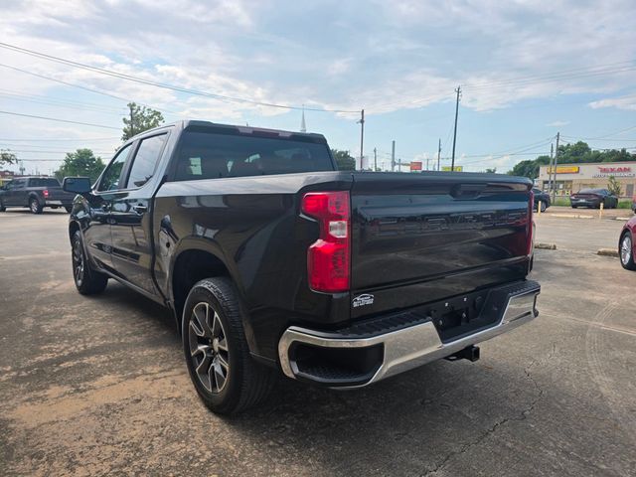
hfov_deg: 73.9
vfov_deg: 58.9
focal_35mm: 23
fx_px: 423
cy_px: 238
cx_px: 318
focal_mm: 6.3
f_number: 1.7
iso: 12
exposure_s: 1/614
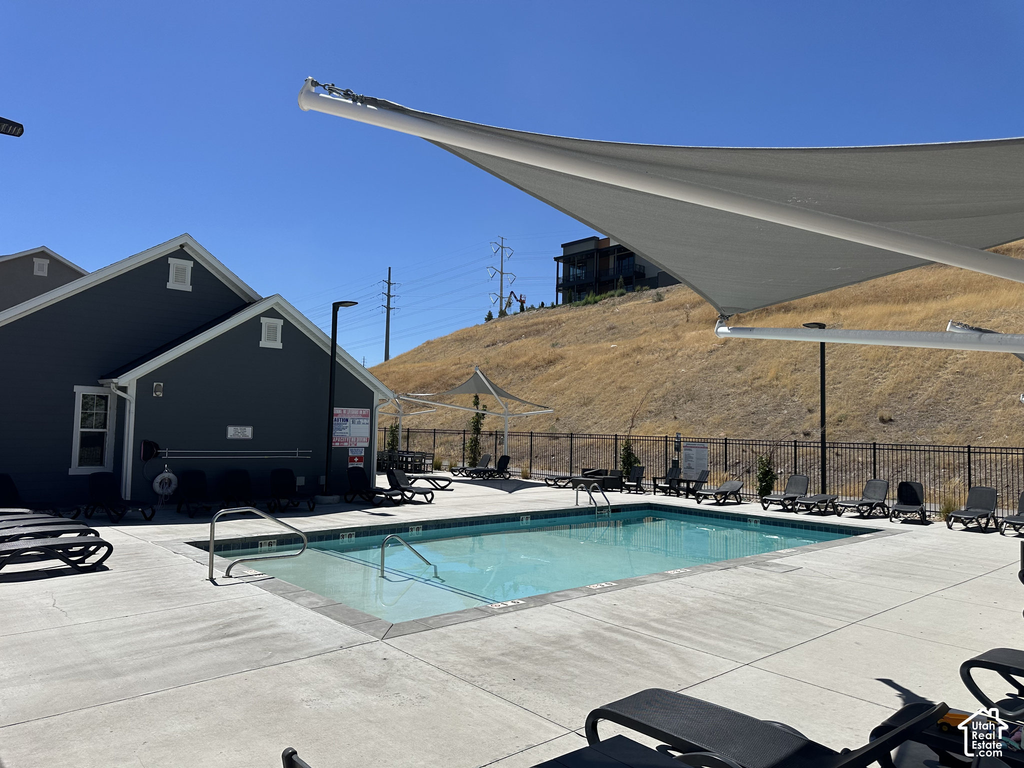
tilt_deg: +2.6
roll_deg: -1.8
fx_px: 710
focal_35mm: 24
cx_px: 512
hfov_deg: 71.6
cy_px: 384
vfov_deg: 56.8
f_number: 1.78
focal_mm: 6.86
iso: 80
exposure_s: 1/8929
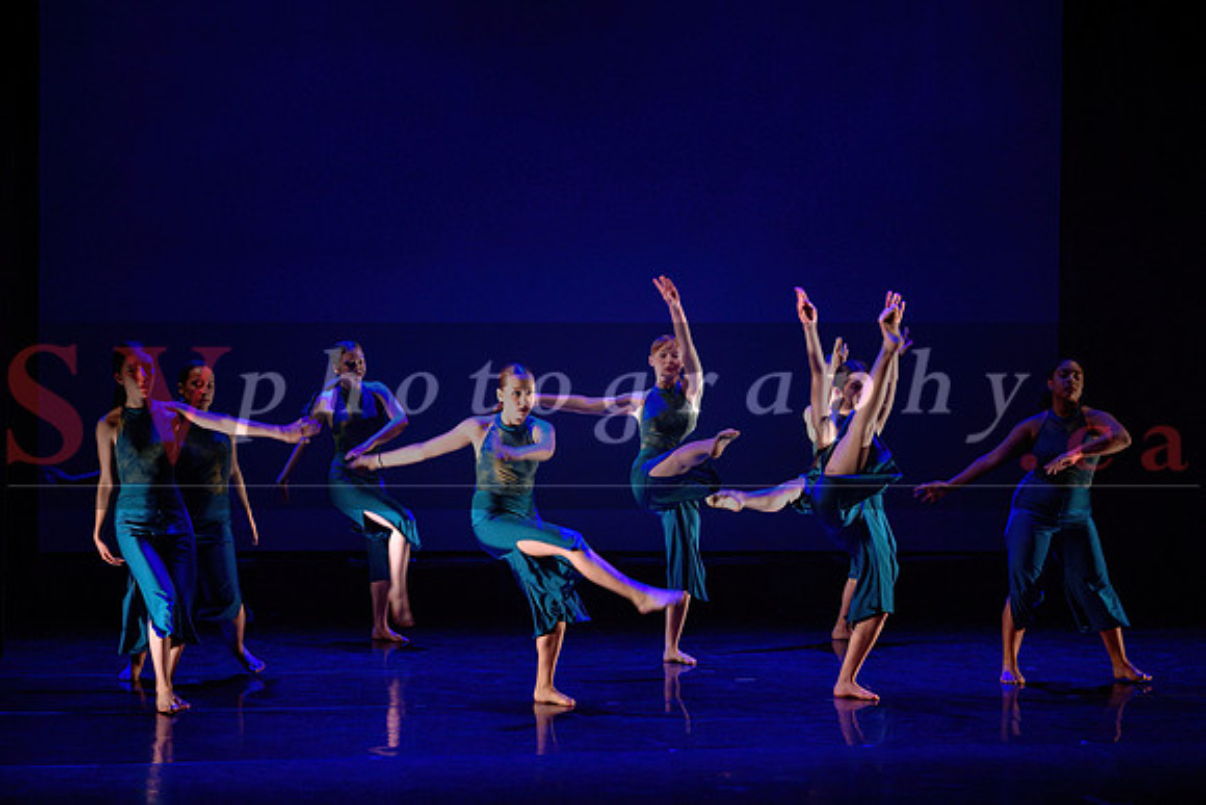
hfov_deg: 21.9
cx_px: 603
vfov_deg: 14.7
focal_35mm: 93
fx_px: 3122
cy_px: 334
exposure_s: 1/200
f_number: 2.8
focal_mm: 78
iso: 1600
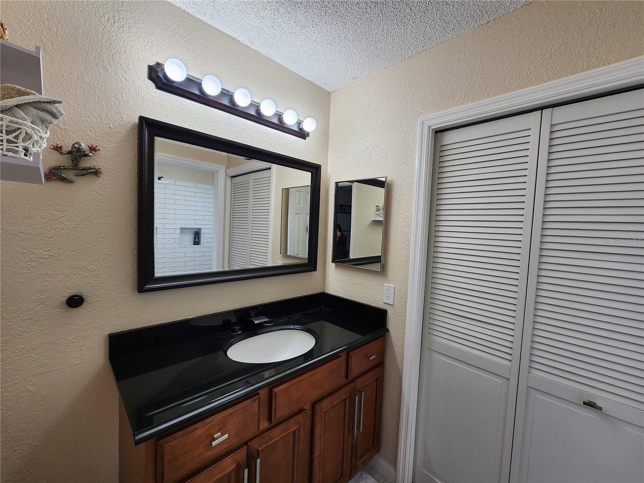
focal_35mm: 13
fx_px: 242
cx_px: 322
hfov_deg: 106.2
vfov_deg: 89.9
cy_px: 242
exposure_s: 1/60
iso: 50
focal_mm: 2.2
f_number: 2.2
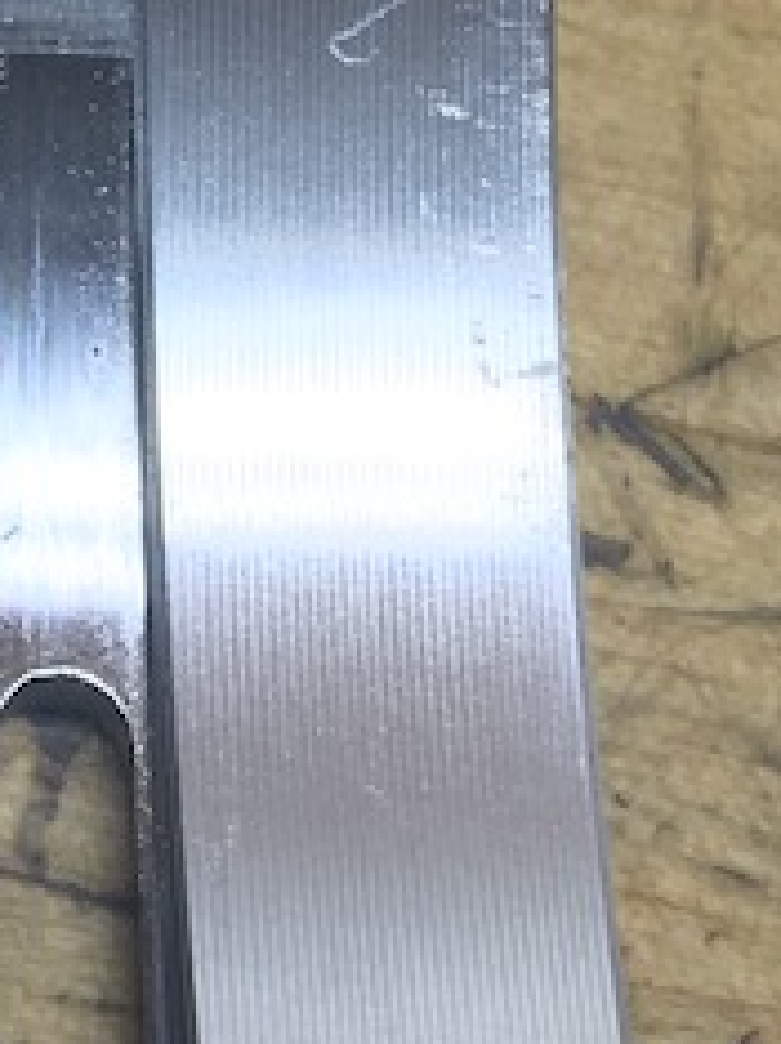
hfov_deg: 11.1
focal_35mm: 127
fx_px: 3827
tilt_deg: -60.1
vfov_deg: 14.8
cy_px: -321
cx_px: -451
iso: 25
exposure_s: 1/40
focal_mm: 4.15
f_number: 2.2
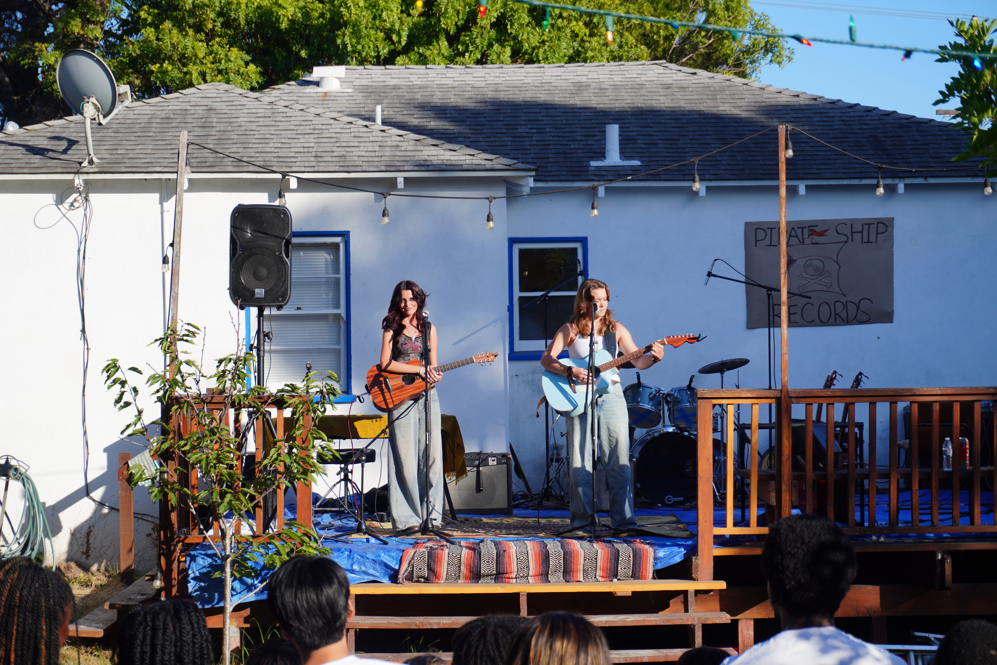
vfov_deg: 18.2
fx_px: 2077
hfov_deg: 27.0
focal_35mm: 75
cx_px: 498
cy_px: 332
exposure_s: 1/400
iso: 100
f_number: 5.6
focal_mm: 50
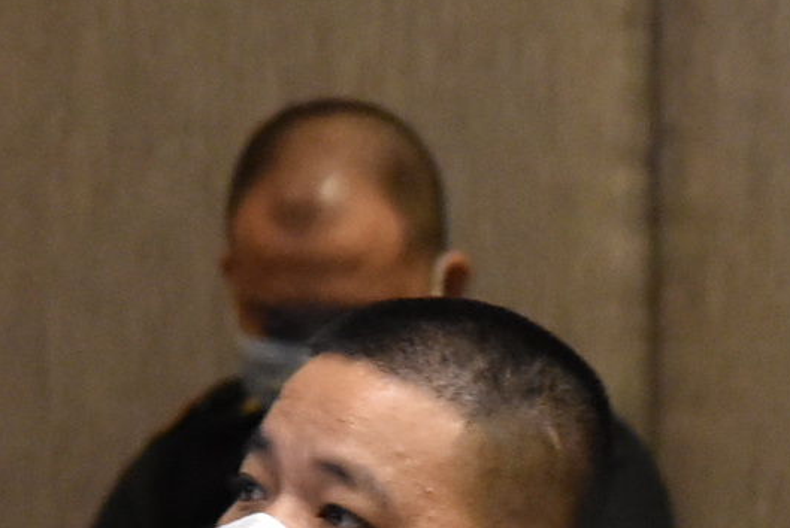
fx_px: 26076
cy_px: 612
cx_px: 488
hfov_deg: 1.7
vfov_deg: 1.2
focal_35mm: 1187
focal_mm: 140
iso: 2500
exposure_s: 1/30
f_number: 5.6
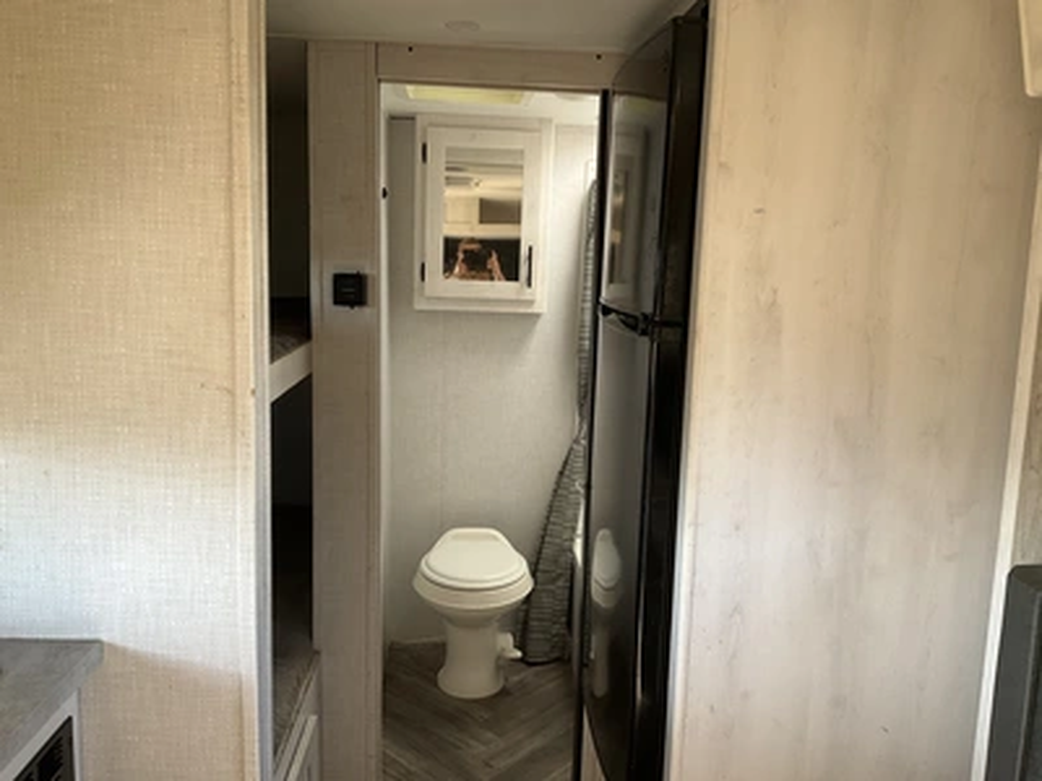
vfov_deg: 48.2
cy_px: 390
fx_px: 873
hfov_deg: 61.7
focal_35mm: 29
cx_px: 521
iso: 50
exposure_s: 1/122
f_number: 1.8
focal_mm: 3
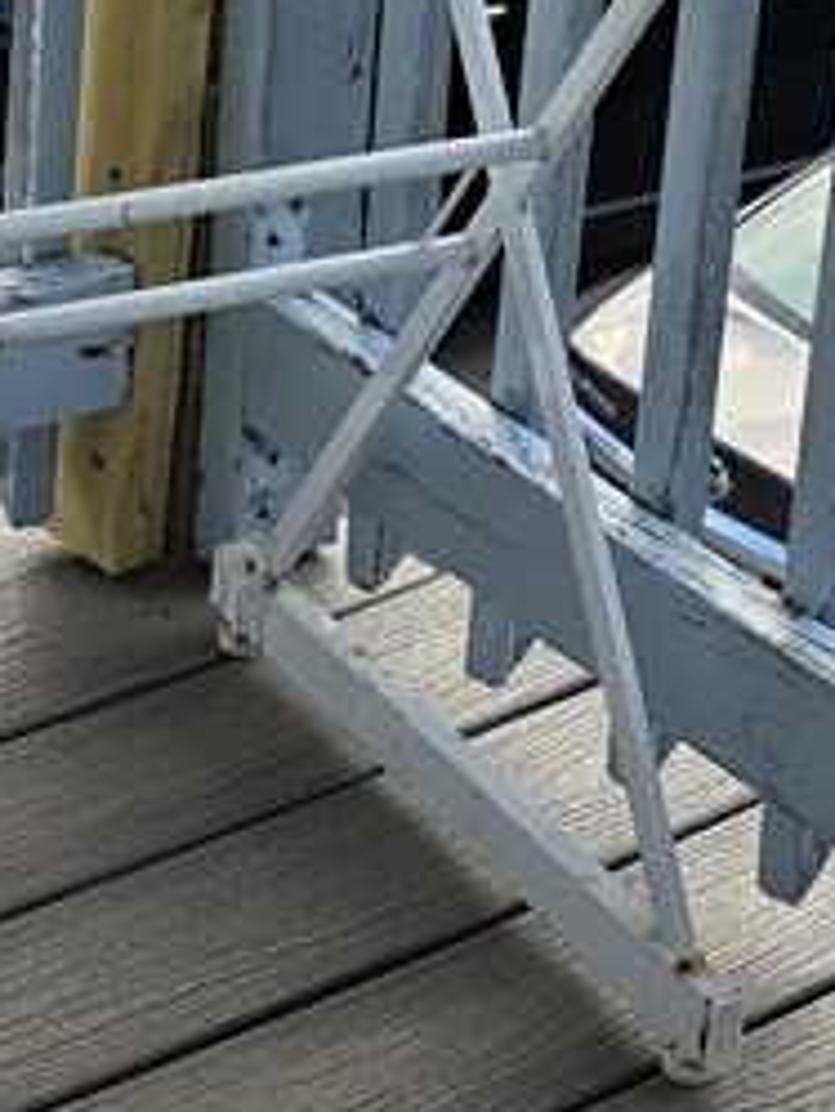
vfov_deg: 13.6
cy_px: -130
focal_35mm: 142
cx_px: 420
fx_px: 4563
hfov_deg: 10.5
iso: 64
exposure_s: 1/3667
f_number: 1.4
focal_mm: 6.5
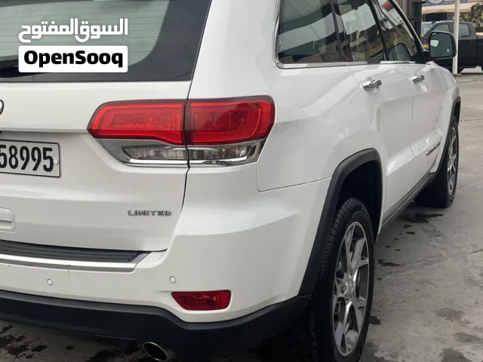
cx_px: 242
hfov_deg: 69.4
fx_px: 349
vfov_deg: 54.9
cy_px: 181
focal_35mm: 25
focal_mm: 5.1
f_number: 1.6
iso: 32
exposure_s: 1/308
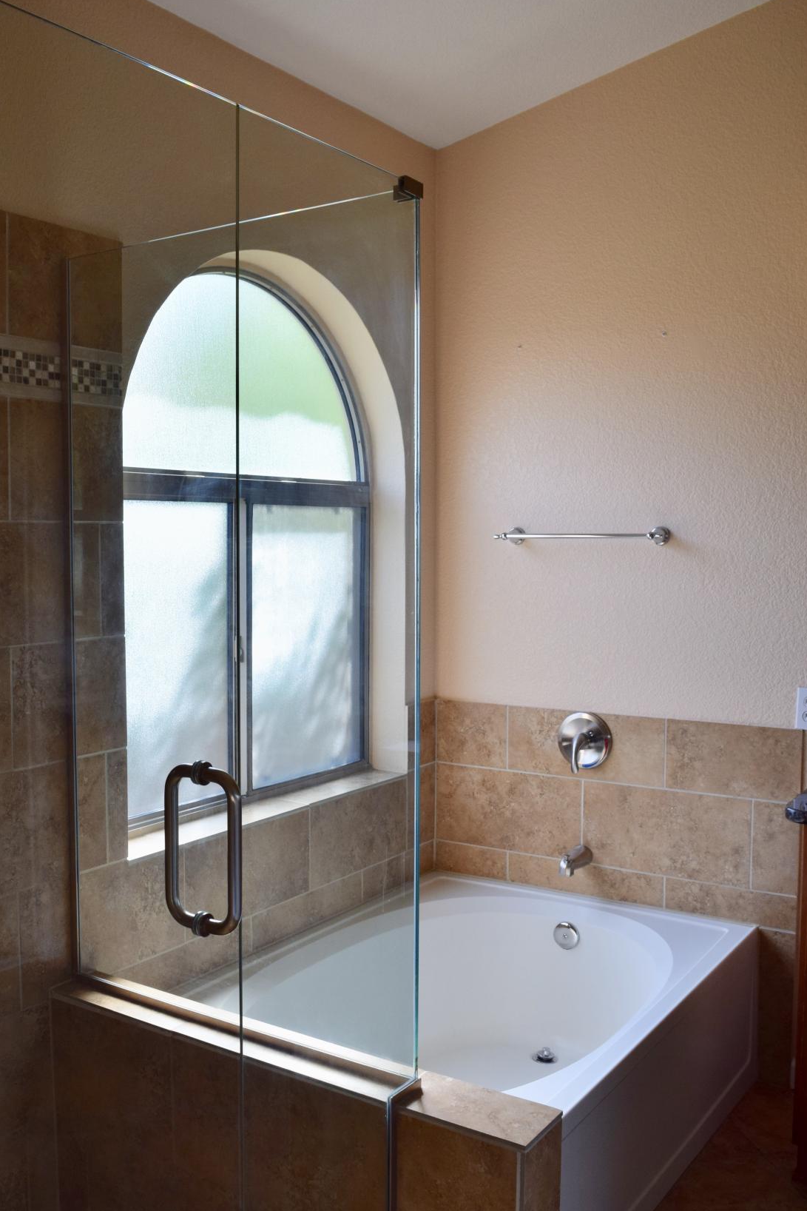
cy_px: 579
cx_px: 327
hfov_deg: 39.8
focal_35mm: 33
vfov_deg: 57.2
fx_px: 1109
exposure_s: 1/160
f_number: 6.3
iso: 400
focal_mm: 18
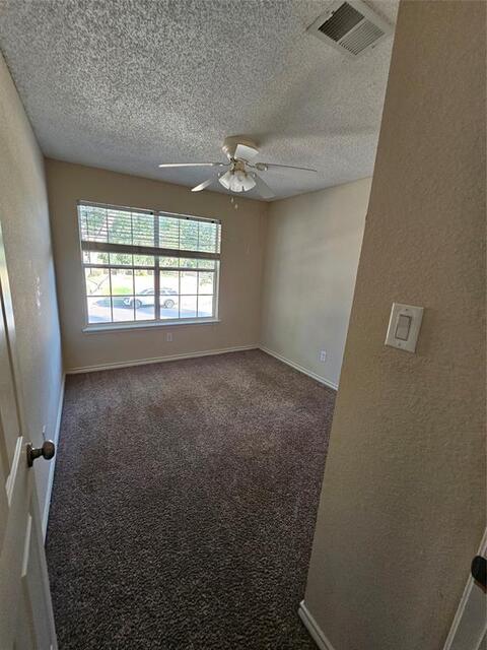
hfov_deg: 89.9
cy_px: 325
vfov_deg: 106.2
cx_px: 244
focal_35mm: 13
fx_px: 244
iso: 250
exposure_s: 1/60
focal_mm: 2.2
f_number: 2.2
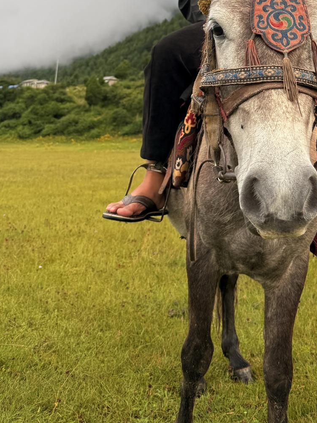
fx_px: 562
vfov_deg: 38.3
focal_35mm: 46
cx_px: 253
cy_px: 39
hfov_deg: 30.7
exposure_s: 1/435
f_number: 1.78
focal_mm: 6.76
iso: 80
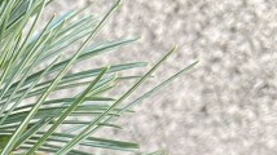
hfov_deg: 13.8
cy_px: 333
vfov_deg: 8.0
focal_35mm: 143
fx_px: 1050
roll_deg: -1.1
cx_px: -173
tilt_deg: -24.7
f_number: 1.6
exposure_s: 1/348
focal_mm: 5.1
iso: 50
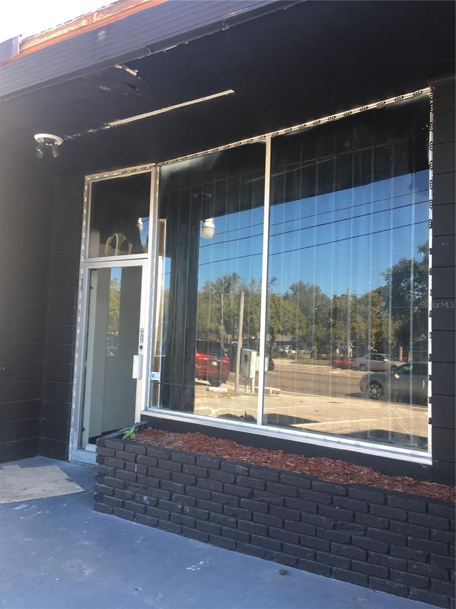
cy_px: 304
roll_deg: -2.7
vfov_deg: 61.7
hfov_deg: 48.2
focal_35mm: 29
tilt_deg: +4.7
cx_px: 228
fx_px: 509
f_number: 2.2
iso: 32
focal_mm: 4.15
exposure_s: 1/120
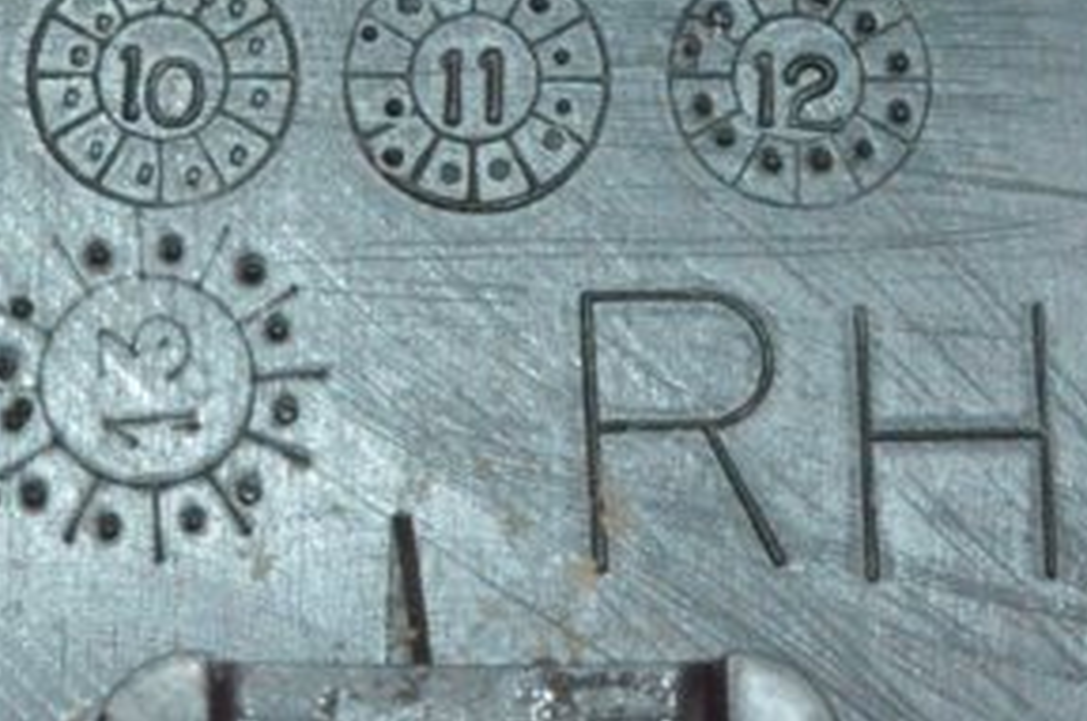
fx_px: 5520
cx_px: 174
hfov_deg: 11.2
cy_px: -70
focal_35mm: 183
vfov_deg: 7.4
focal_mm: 55
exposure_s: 1/50
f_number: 36
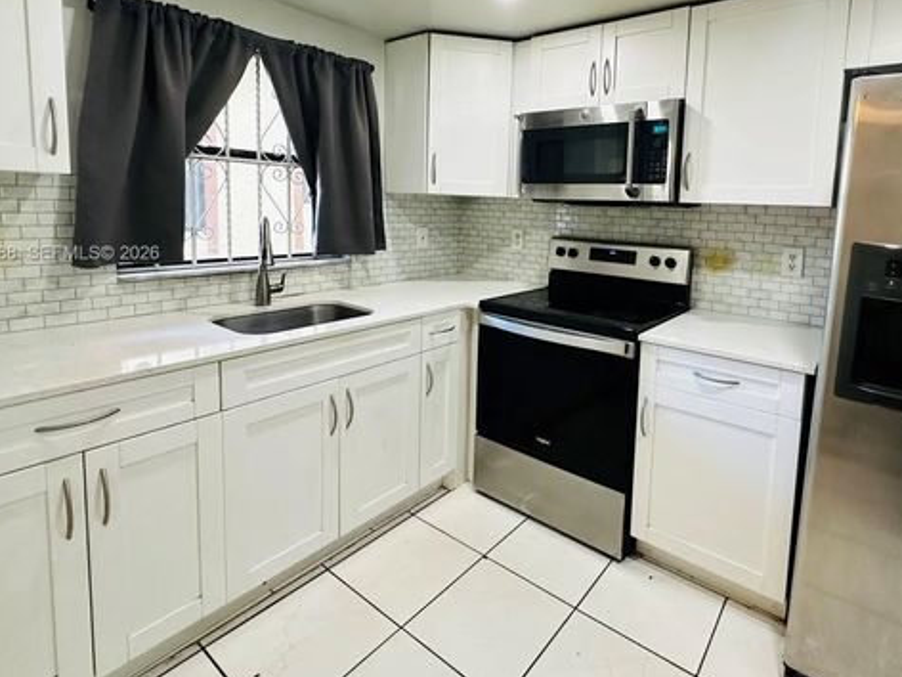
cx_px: 533
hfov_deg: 83.8
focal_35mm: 19
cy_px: 254
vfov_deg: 67.6
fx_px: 495
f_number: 2.2
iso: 250
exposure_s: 1/120
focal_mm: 2.22
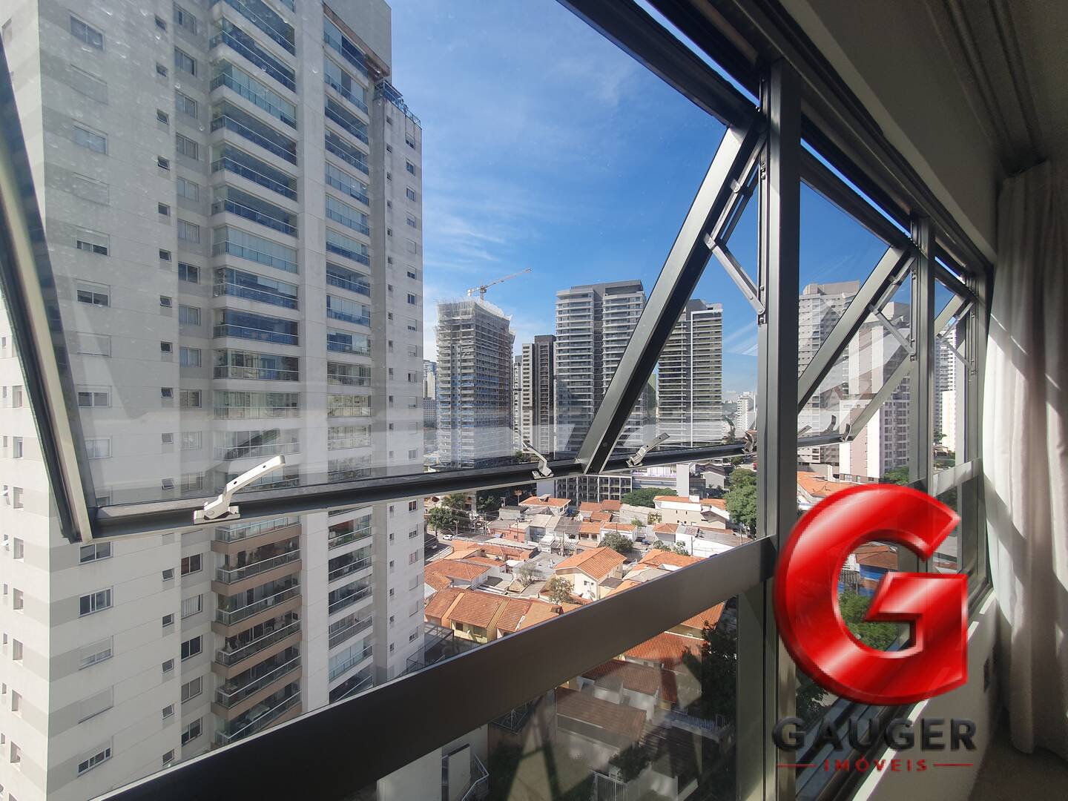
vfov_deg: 89.9
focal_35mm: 13
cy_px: 400
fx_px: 401
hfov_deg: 106.2
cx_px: 534
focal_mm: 1.8
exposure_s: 1/574
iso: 50
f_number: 2.2
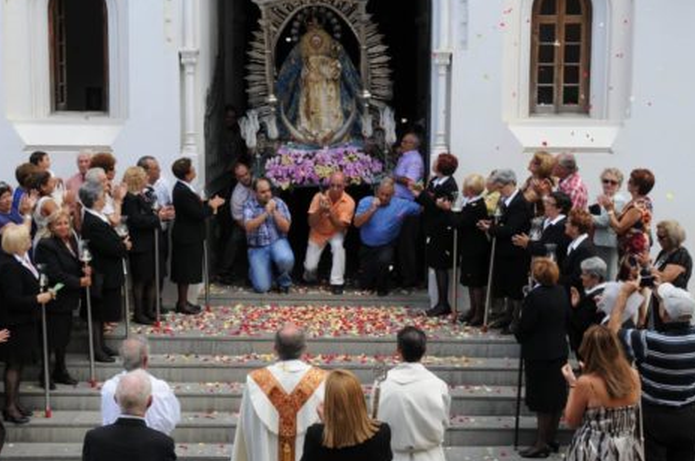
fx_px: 1208
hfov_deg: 32.1
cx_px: 332
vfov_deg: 21.6
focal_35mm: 63
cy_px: 177
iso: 200
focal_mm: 31
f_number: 8
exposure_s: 1/160
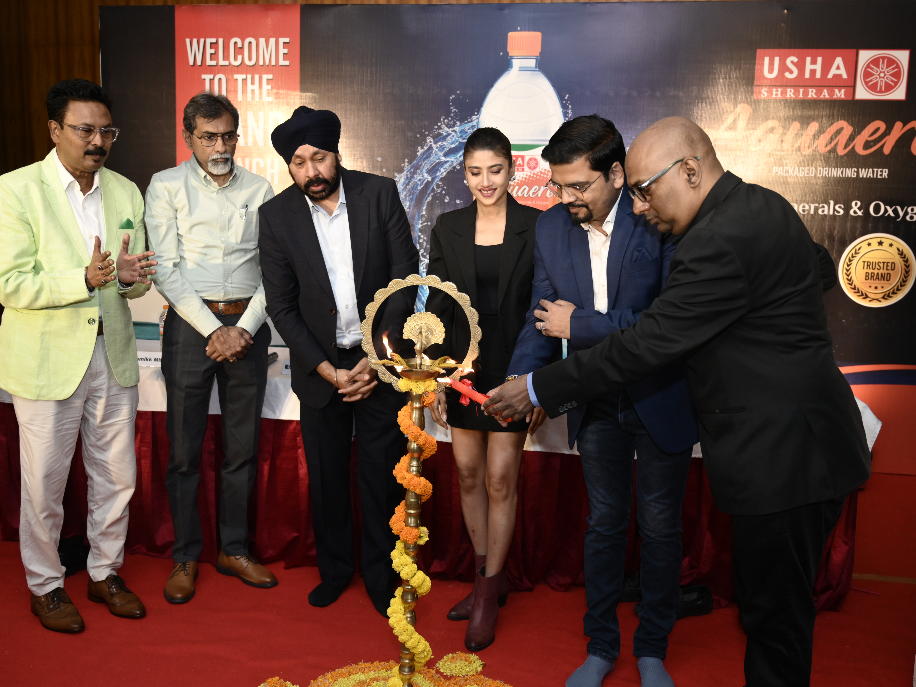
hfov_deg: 52.6
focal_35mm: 35
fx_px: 926
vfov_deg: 40.7
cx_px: 449
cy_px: 341
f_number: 4
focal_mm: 32
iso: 640
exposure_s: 1/160
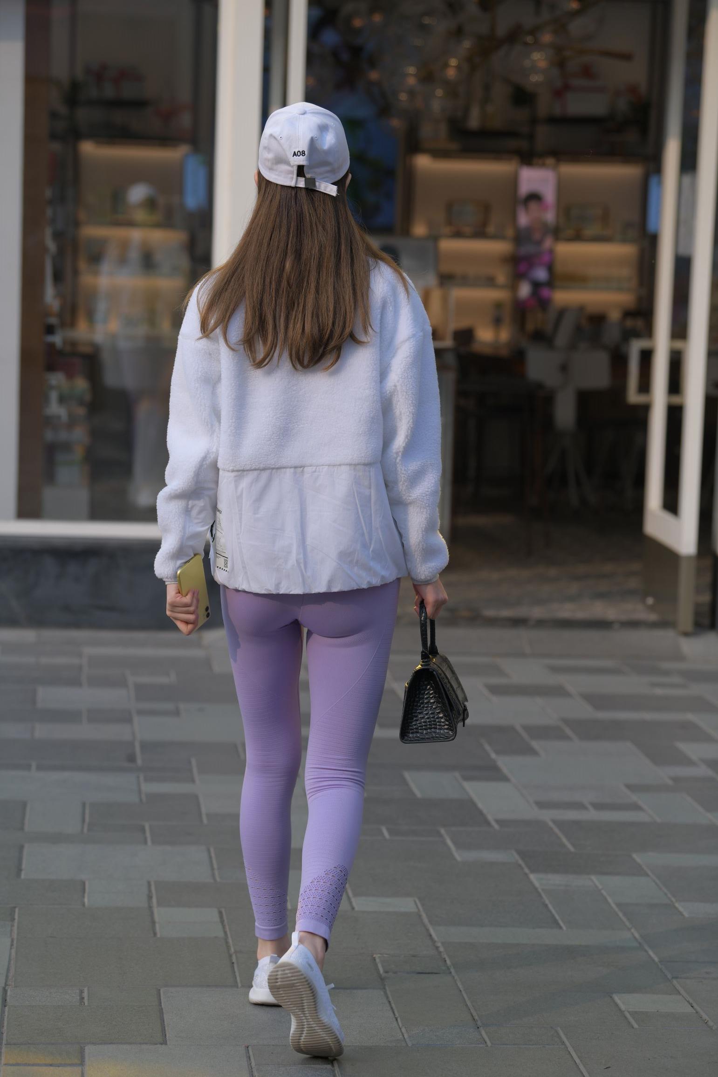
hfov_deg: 13.0
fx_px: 3141
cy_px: 538
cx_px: 359
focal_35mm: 105
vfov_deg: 19.5
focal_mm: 105
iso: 100
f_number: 4
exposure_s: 1/800
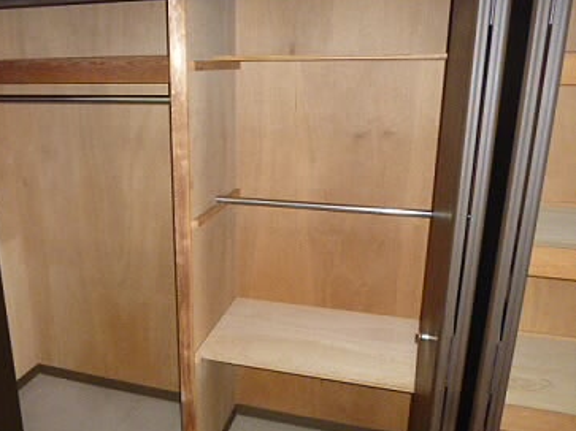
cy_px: 227
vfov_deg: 45.4
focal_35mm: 31
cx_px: 221
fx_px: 516
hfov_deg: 57.7
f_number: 3.1
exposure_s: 1/60
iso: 800
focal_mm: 4.5
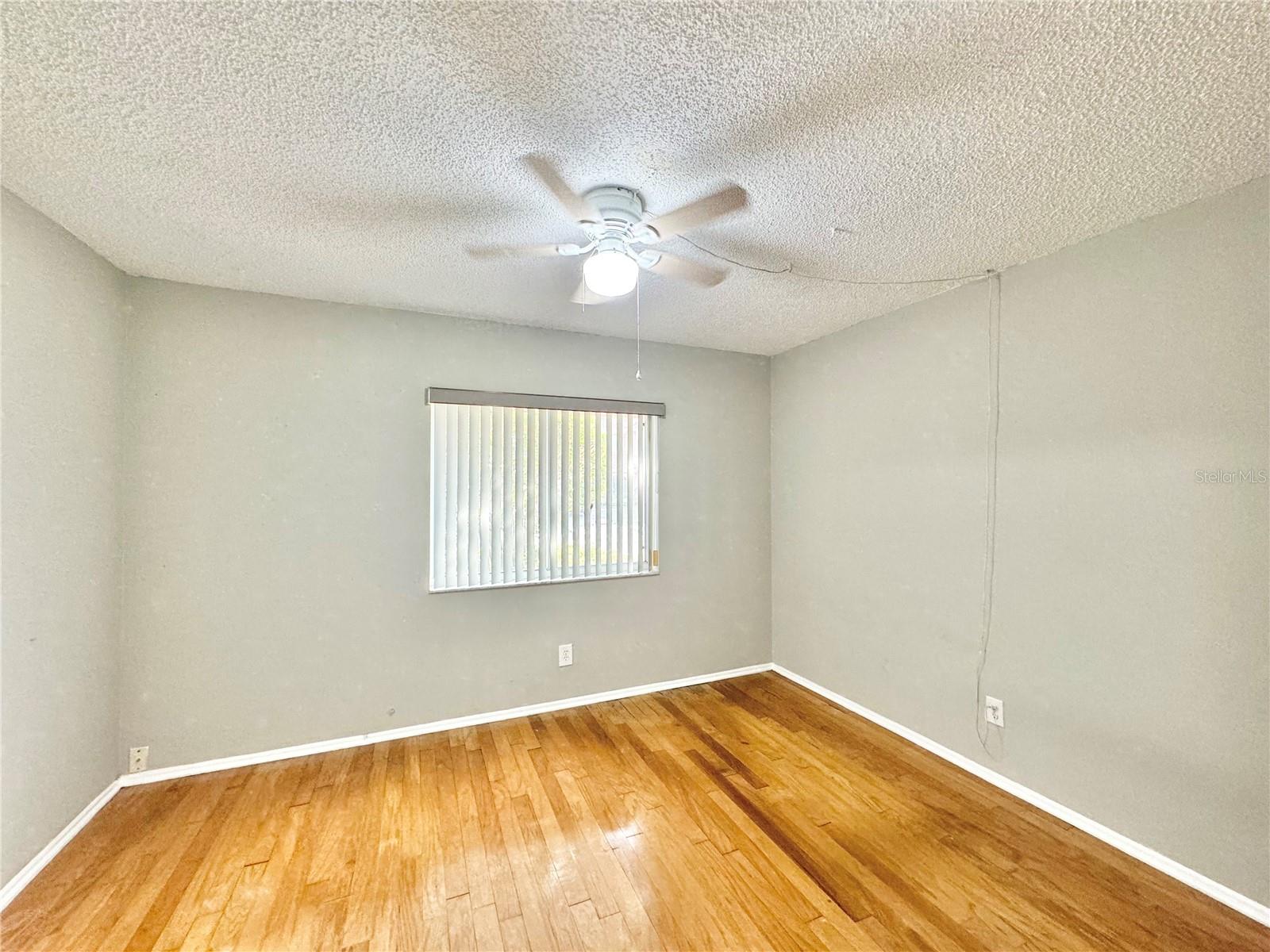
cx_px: 635
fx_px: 514
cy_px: 476
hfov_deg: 102.1
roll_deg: +0.2
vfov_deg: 85.7
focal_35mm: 14
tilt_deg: +0.1
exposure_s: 1/60
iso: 250
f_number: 2.2
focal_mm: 2.22
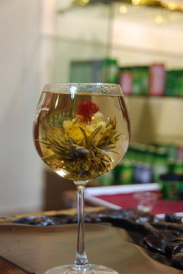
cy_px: 137
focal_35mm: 72
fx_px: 548
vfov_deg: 28.0
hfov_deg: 19.0
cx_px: 92
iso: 500
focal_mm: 48
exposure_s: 1/4
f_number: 4.8
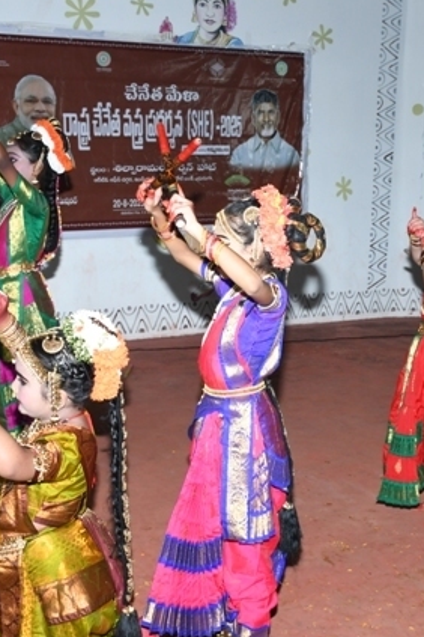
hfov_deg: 22.8
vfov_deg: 33.9
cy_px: 320
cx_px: 307
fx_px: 1042
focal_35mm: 59
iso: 500
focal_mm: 26
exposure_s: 1/80
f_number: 9
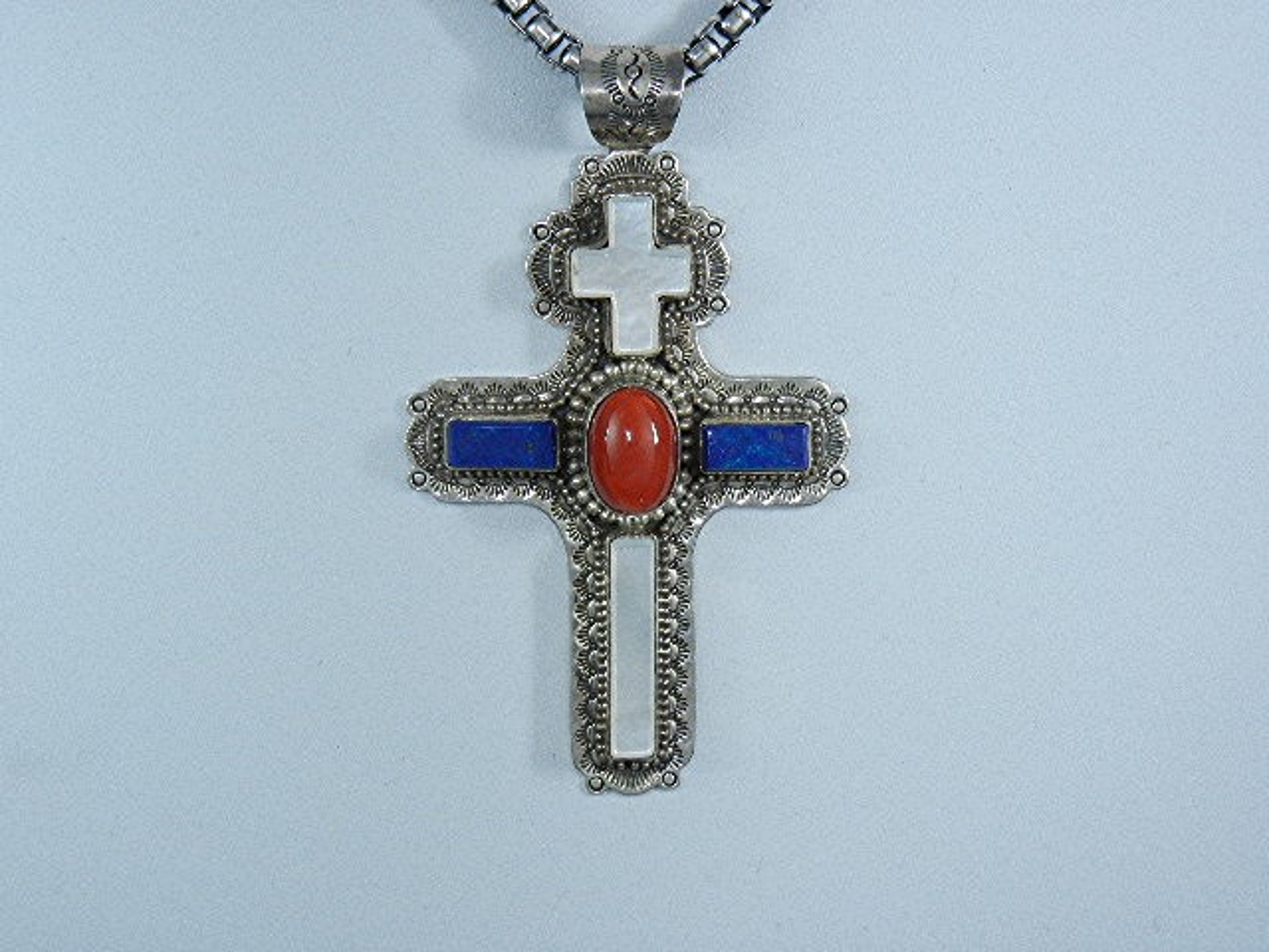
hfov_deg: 22.0
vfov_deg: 16.6
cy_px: 476
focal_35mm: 89
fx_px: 3263
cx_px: 634
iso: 230
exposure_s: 1/40
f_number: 4.4
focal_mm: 16
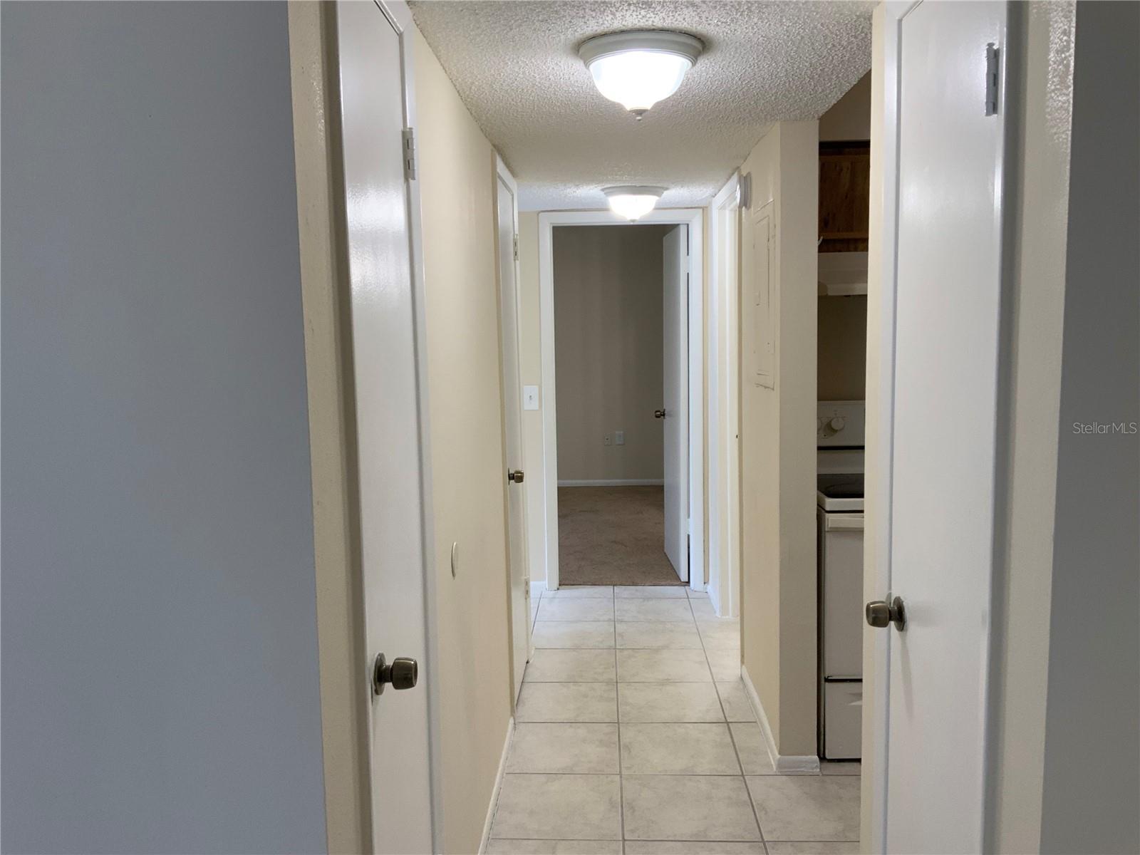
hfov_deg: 61.7
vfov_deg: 48.2
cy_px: 428
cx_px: 570
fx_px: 955
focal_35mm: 29
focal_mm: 3
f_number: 1.8
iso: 40
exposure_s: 1/60
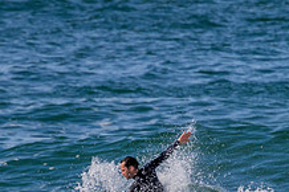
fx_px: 17078
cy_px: 224
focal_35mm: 2129
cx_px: 77
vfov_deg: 0.6
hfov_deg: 1.0
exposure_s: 1/2000
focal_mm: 800
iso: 900
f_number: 11
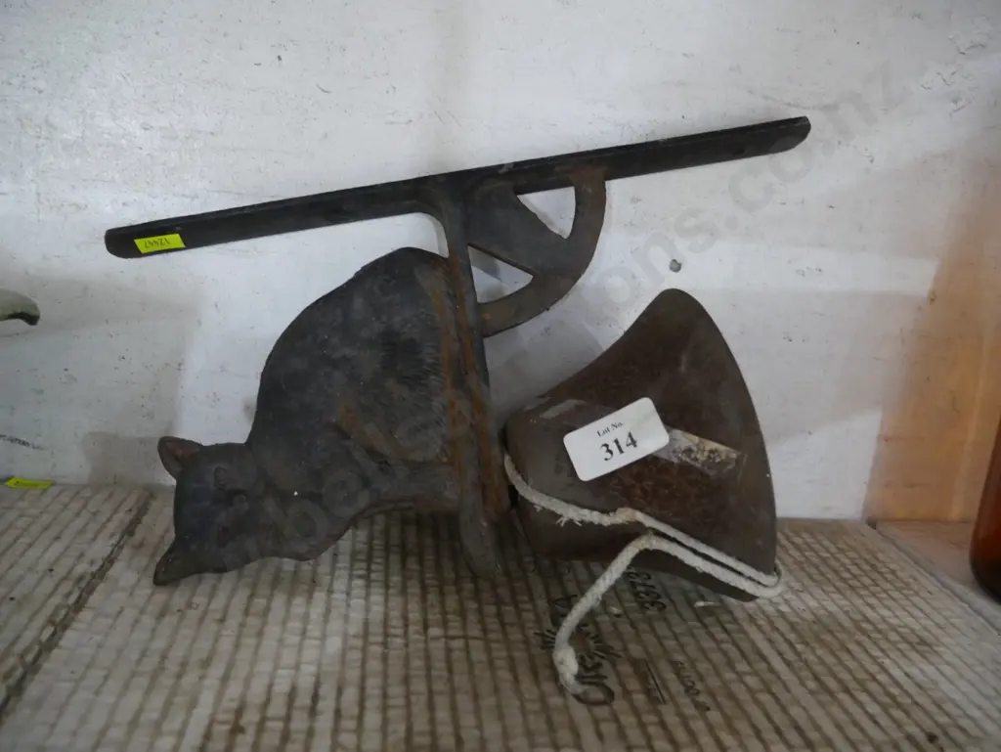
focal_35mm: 28
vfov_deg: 49.8
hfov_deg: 63.4
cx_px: 500
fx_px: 810
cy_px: 376
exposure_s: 1/60
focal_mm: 14
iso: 3200
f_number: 3.5
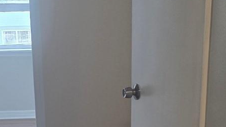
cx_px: 79
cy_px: 174
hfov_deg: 23.8
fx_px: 533
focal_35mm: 89
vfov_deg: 13.0
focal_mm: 6.3
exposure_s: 1/120
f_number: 1.7
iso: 125
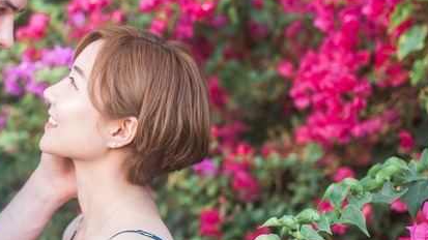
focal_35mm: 114
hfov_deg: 18.6
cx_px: 87
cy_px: 116
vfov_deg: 10.6
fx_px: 1293
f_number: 2.5
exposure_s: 1/640
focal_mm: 50
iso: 200
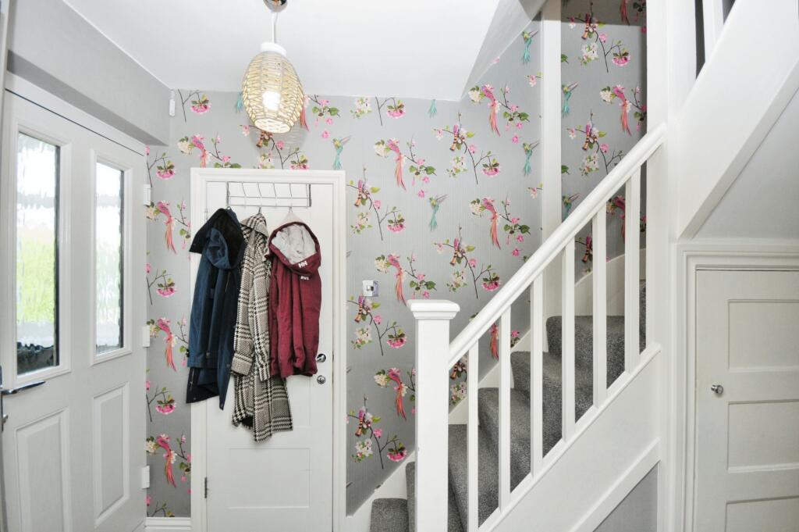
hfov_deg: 100.4
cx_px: 400
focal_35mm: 15
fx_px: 333
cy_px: 266
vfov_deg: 77.2
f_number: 6.3
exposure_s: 1/60
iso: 500
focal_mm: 10
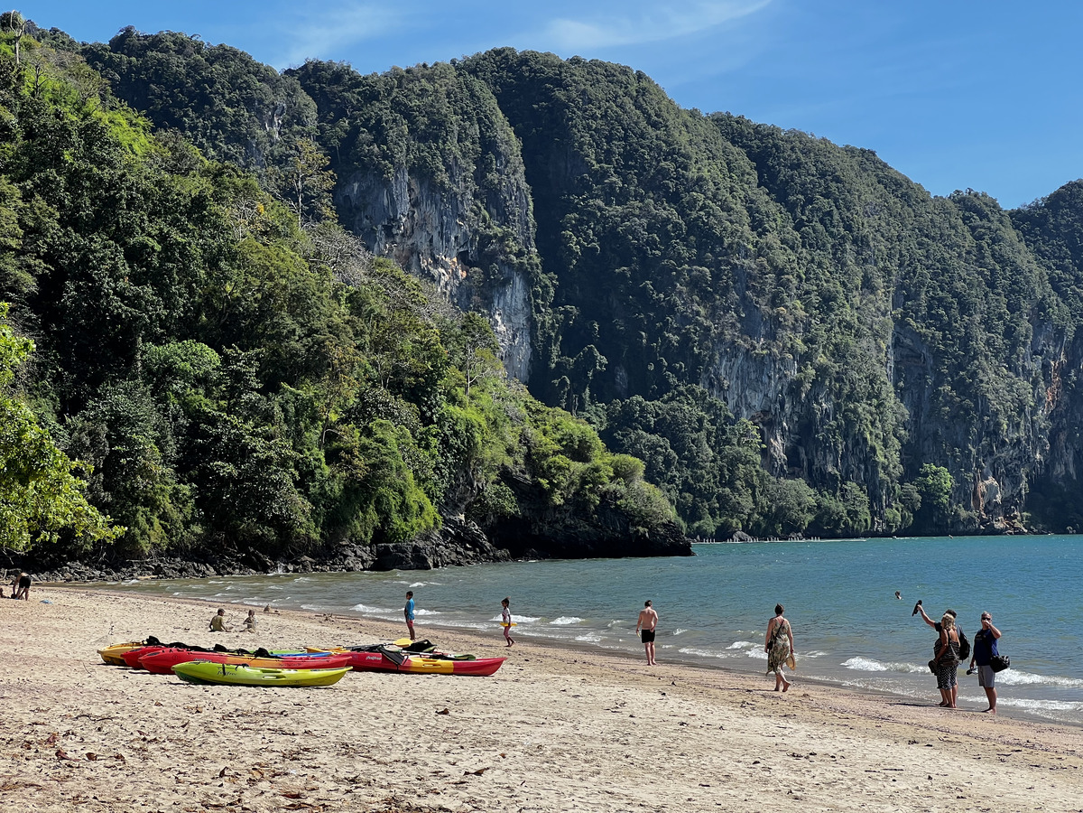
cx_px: 542
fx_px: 2409
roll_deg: +1.3
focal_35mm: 77
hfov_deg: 25.3
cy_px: 406
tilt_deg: +3.2
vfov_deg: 19.1
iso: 32
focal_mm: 9
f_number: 2.8
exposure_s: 1/713
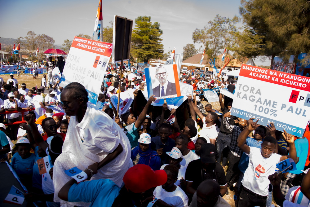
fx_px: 207
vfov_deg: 53.2
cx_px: 155
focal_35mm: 24
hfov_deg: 73.7
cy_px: 104
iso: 400
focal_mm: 24
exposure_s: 1/200
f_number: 5.6
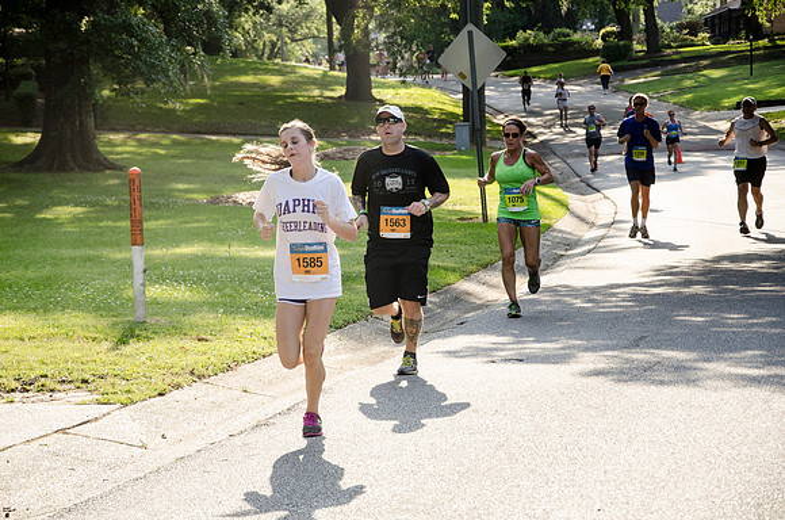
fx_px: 2448
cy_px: 260
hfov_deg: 18.2
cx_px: 392
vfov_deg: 12.1
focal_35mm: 112
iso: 800
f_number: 5.3
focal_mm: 75
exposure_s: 1/1600
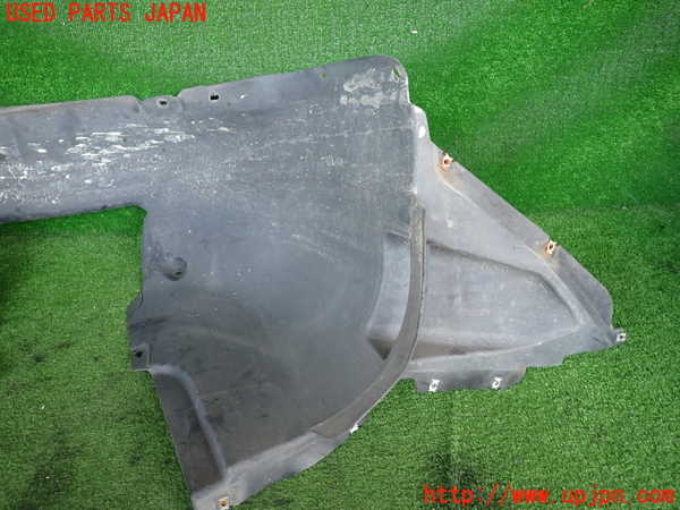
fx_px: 491
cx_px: 340
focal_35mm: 25
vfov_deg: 54.9
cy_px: 255
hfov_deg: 69.4
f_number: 2
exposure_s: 1/80
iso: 200
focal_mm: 4.5
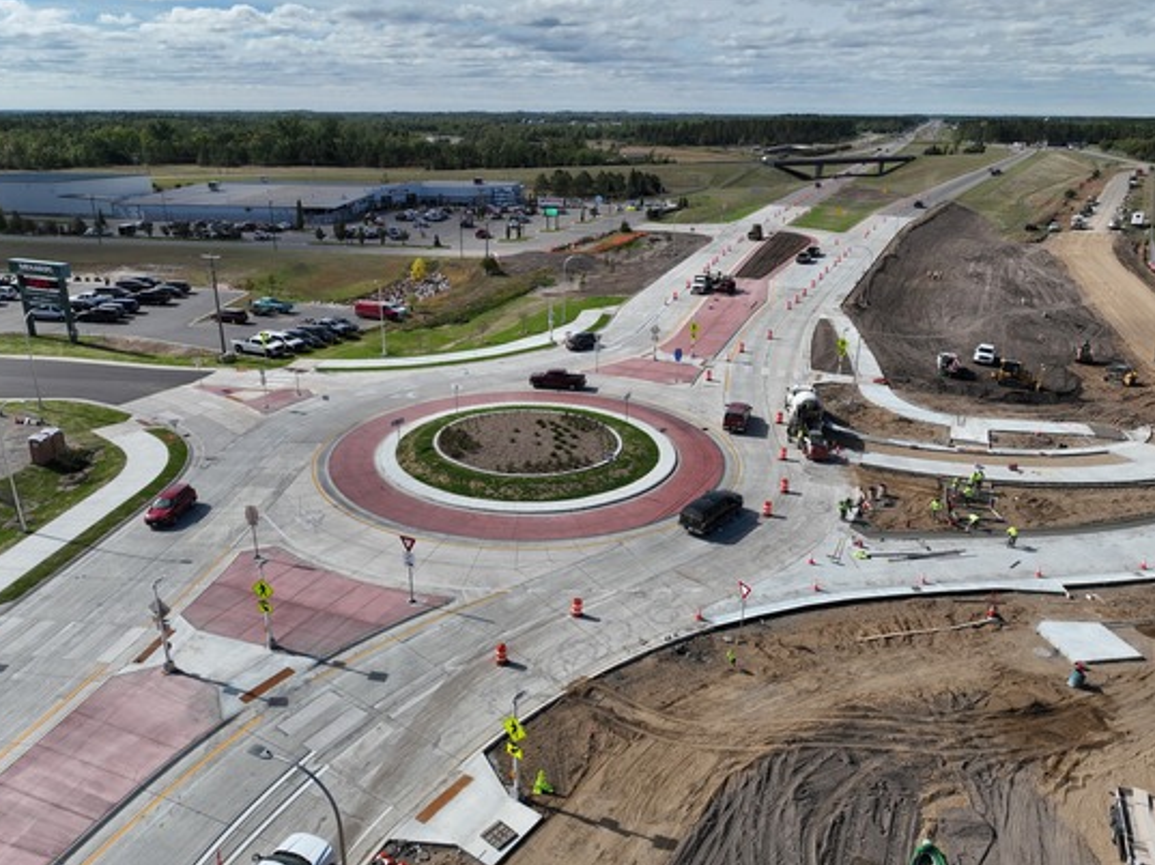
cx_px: 569
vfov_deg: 54.8
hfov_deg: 69.4
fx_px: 834
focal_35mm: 25
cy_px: 438
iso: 130
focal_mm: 12.29
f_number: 2.8
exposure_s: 1/3000
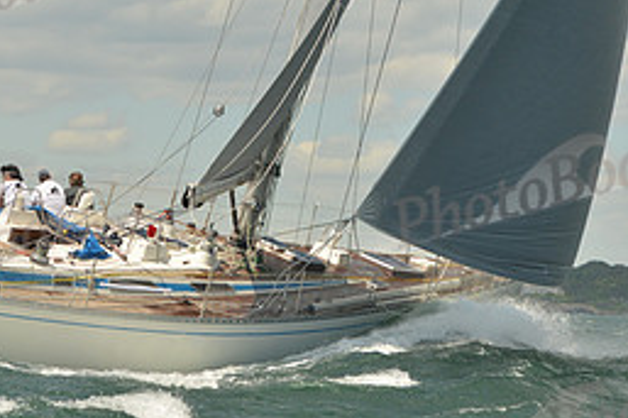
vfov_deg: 8.7
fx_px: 2754
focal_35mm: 158
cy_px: 92
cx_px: 269
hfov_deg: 13.0
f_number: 6.3
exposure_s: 1/800
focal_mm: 70
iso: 400
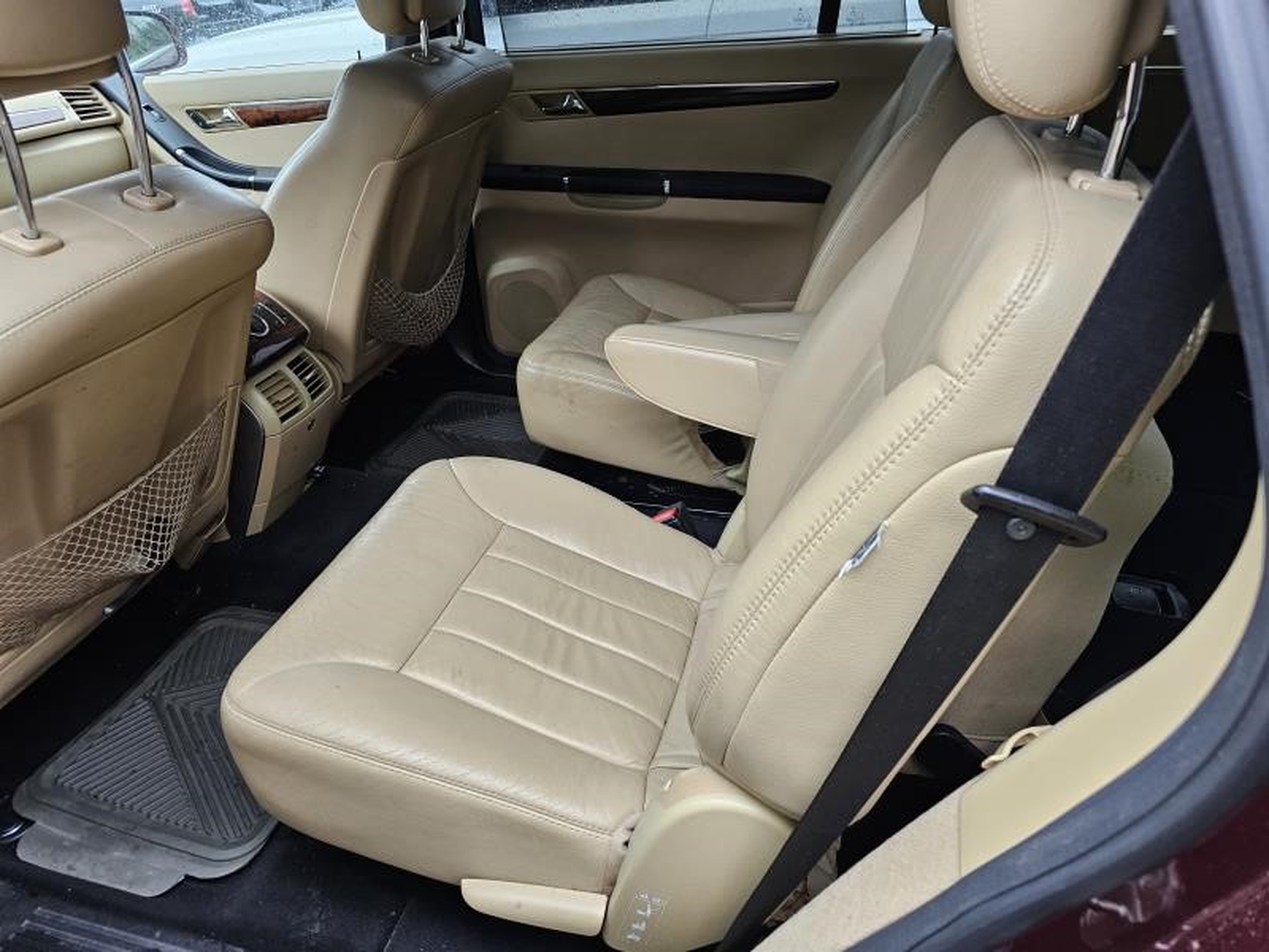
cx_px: 634
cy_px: 476
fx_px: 843
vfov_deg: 58.9
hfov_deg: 73.9
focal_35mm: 23
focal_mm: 6.3
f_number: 1.7
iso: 160
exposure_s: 1/180
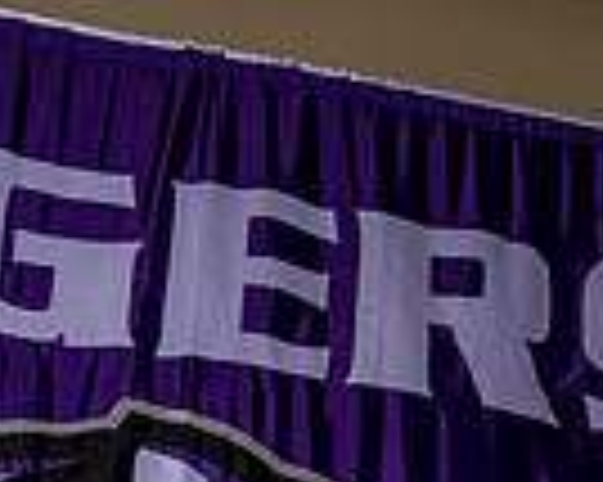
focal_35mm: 82
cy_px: 1009
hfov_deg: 23.0
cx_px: 126
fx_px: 1462
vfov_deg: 14.8
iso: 100
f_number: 5.6
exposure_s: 1/125
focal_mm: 26
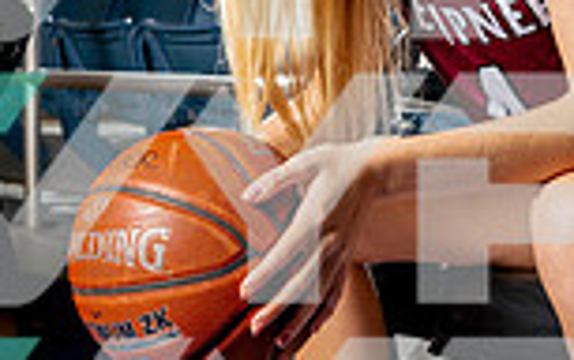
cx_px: 375
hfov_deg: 19.7
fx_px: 1644
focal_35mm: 105
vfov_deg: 12.5
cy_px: 191
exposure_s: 1/250
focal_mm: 35
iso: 320
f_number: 6.3
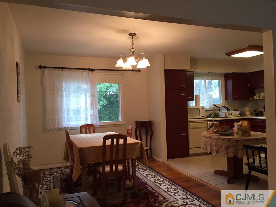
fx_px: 231
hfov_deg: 61.7
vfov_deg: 48.2
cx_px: 138
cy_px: 104
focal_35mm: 29
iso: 64
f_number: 2.2
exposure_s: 1/30
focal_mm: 4.15
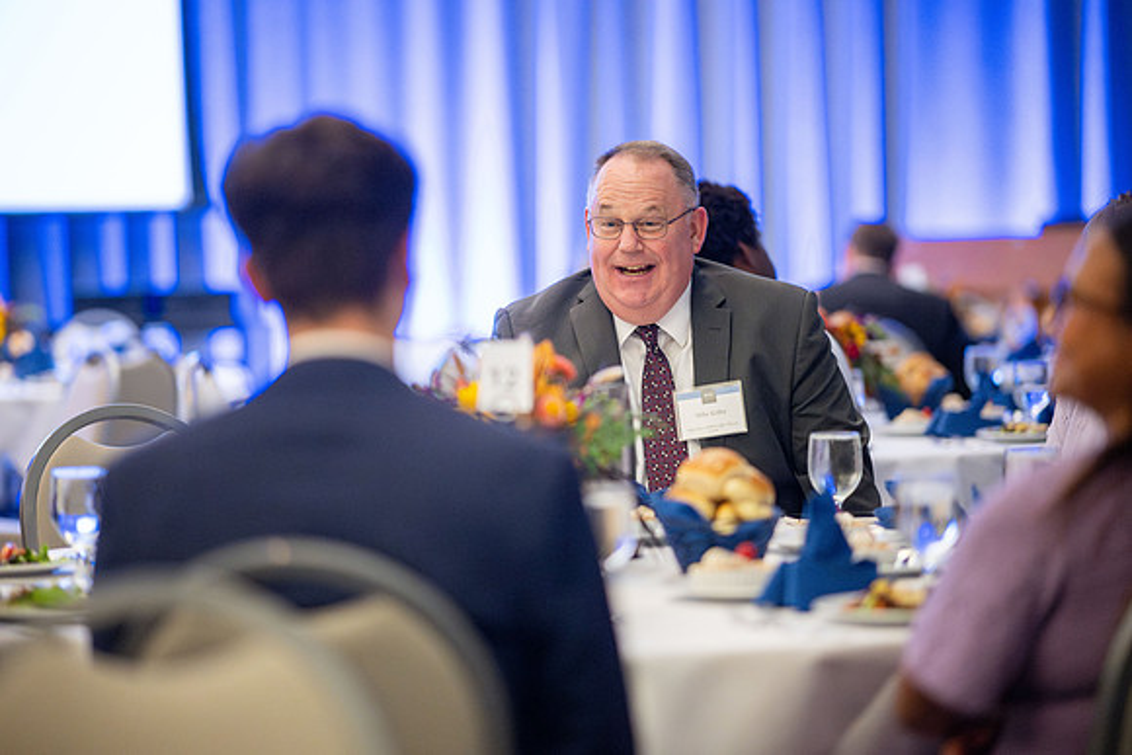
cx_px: 566
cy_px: 378
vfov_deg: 13.0
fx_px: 3302
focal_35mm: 105
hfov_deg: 19.5
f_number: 1.4
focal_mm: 105
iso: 6400
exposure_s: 1/500
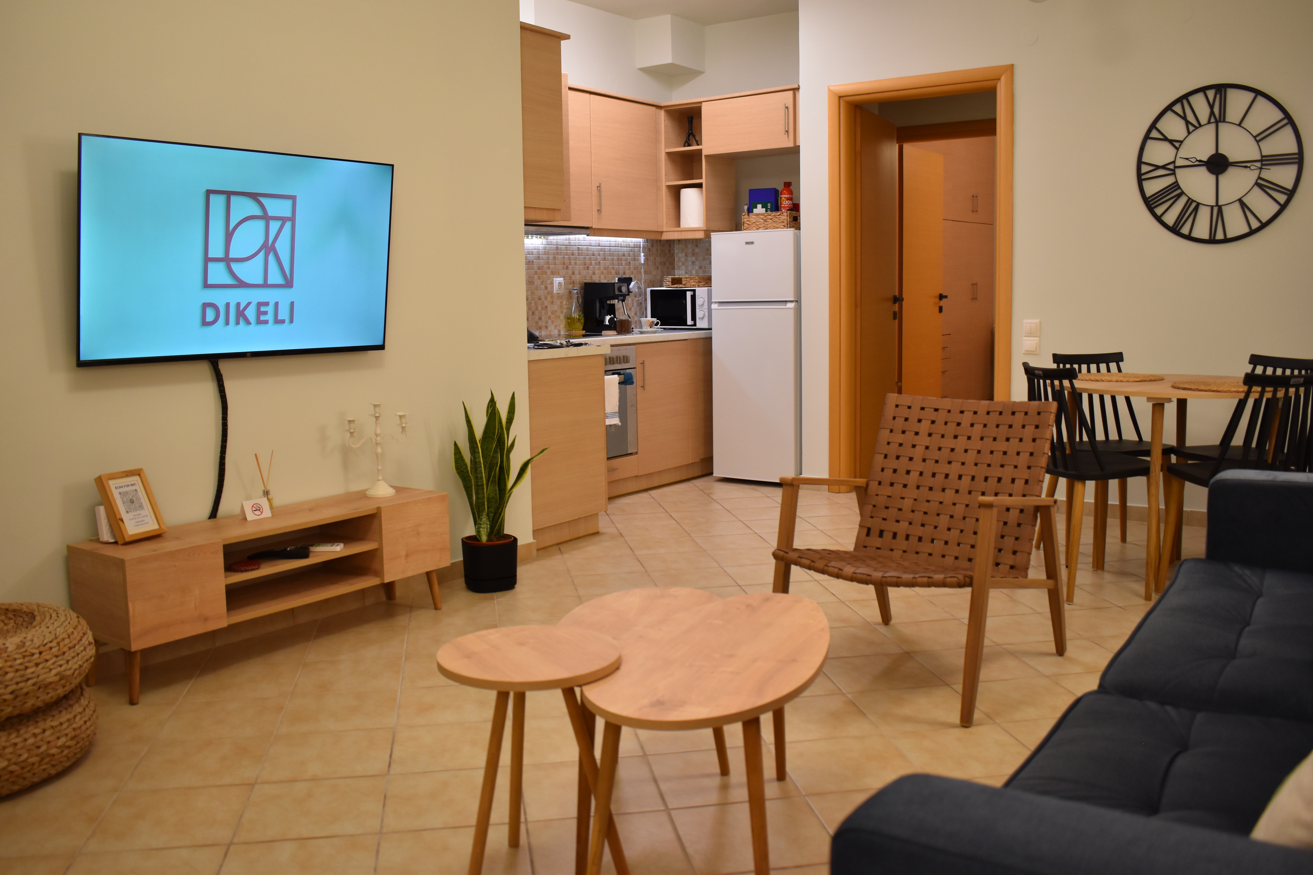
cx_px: 656
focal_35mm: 32
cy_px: 438
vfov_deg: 41.7
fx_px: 1149
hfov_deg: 59.5
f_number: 4
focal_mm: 21
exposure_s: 1/60
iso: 720
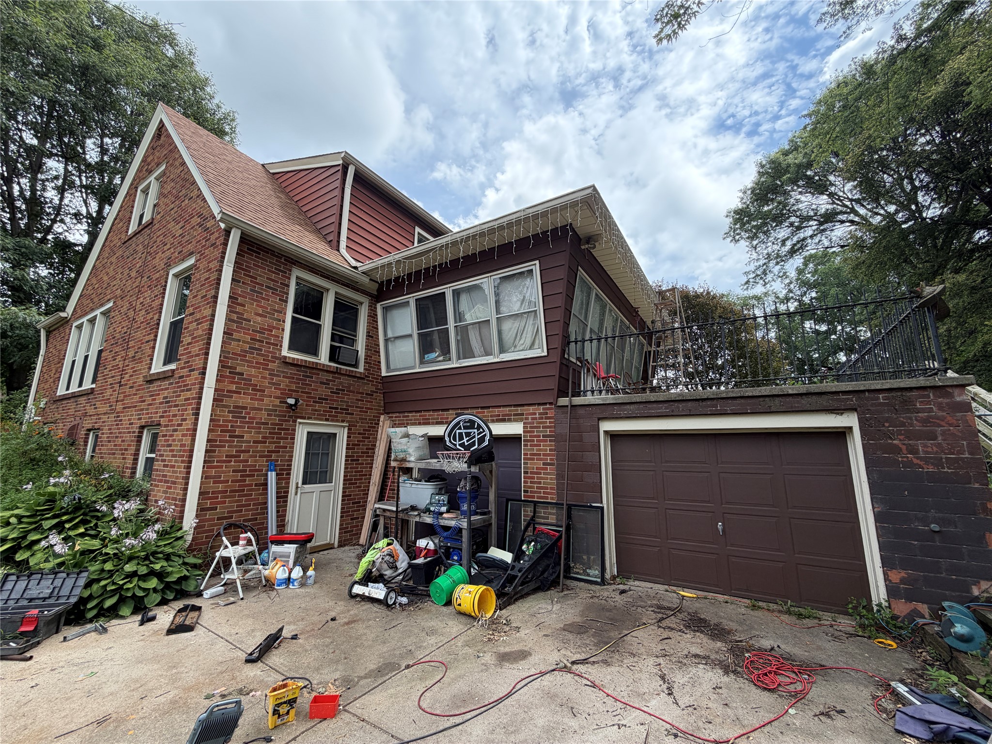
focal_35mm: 14
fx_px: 401
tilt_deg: +11.9
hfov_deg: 102.1
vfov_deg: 85.7
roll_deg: -1.1
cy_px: 372
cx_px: 496
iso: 40
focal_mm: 2.22
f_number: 2.2
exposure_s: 1/540
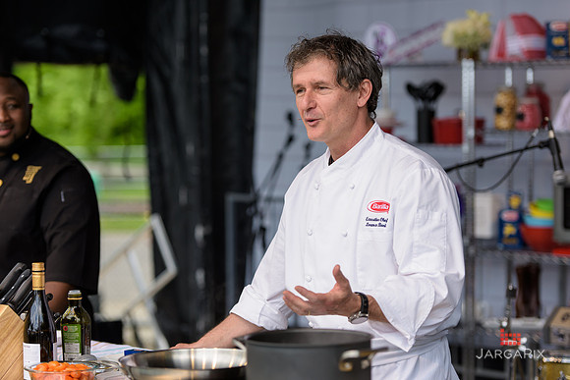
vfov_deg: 12.5
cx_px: 285
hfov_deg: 18.6
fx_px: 1742
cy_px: 190
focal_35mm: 110
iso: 250
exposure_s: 1/1250
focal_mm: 110
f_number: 3.2
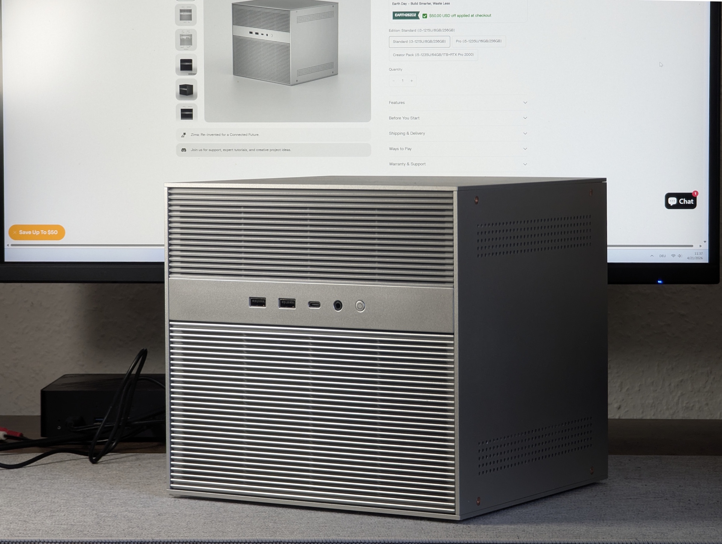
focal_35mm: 117
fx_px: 2444
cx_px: 361
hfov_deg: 16.8
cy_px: 272
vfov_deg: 12.7
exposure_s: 1/37.3
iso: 191
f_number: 3.5
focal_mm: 19
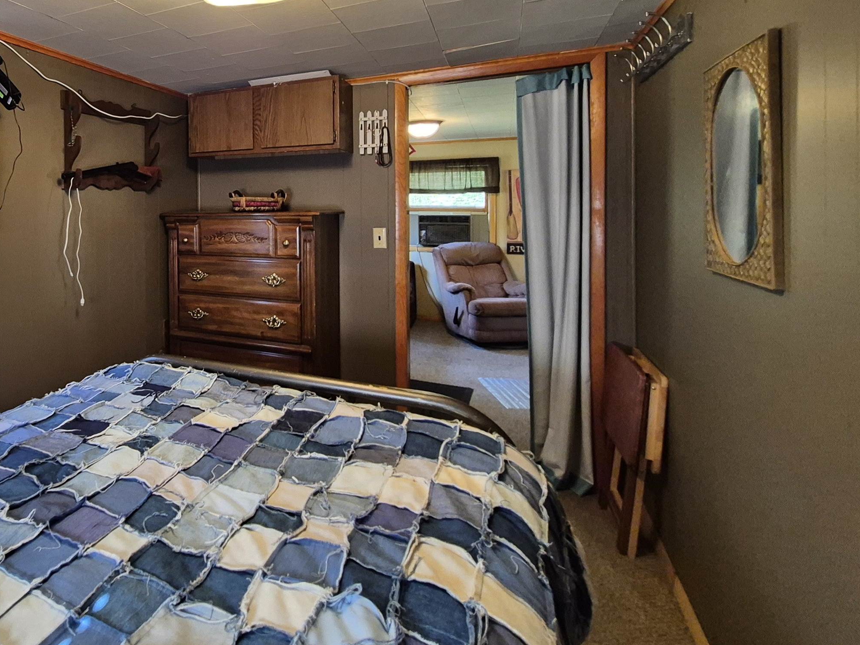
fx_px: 497
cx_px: 223
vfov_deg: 64.0
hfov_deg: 76.2
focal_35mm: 20
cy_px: 205
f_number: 2.2
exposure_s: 1/60
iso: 320
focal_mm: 1.74
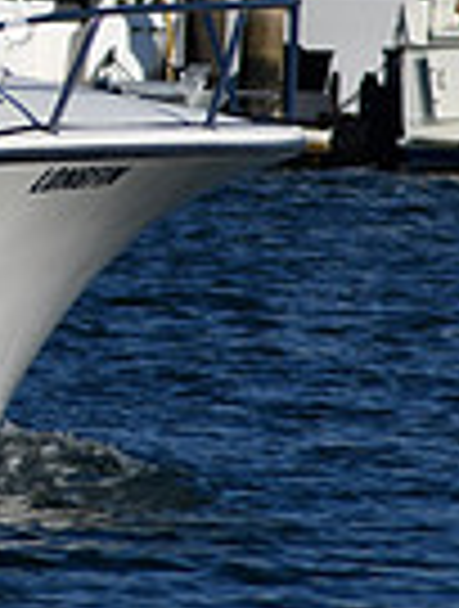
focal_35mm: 1545
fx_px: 27187
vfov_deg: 1.3
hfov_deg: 1.0
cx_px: -356
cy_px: -169
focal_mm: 250
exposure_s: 1/2000
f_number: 8
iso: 200
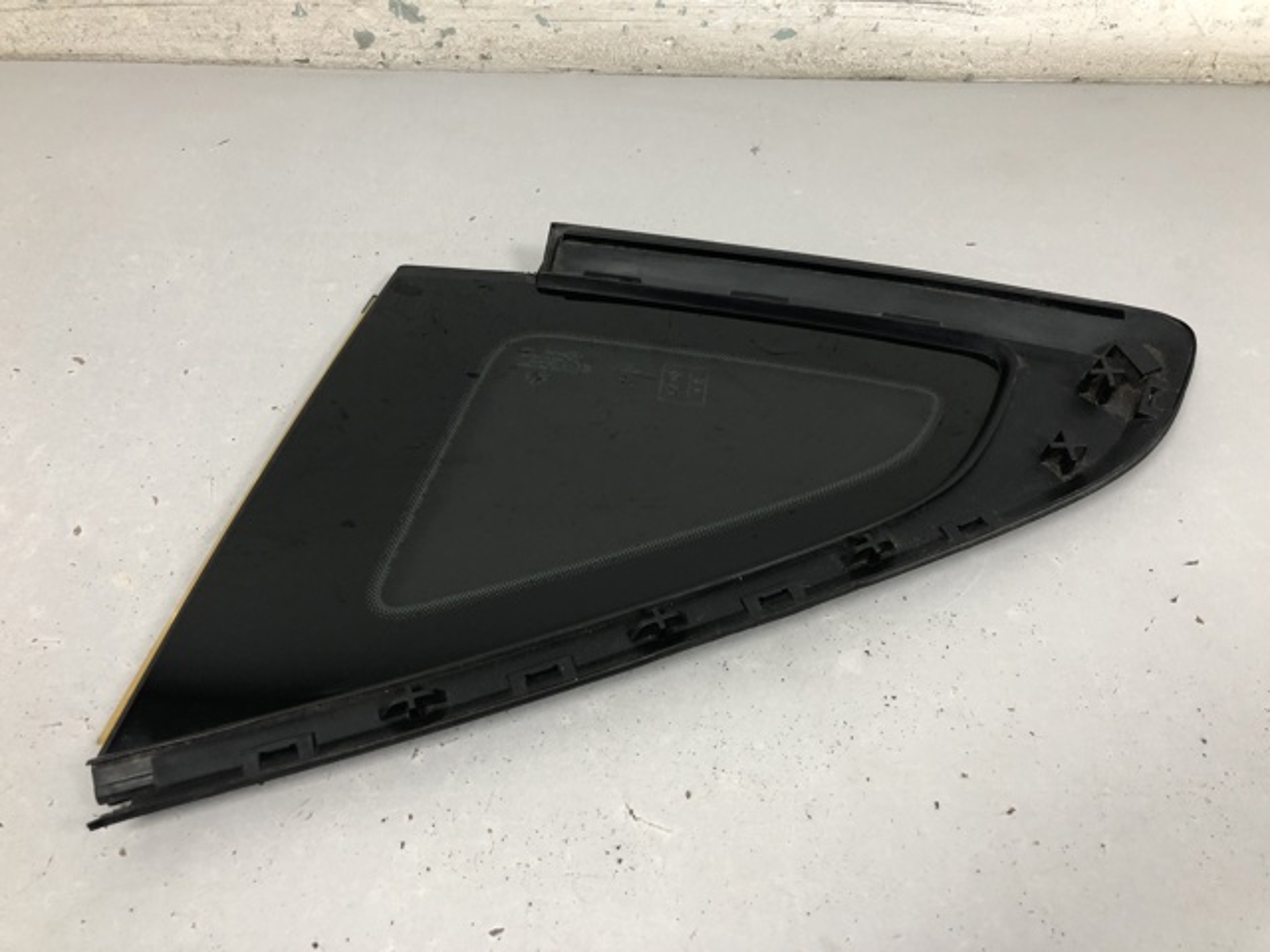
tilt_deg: -54.3
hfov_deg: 63.4
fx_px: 1027
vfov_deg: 49.7
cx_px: 635
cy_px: 476
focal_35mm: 28
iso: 40
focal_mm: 4
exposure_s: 1/20
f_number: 1.8
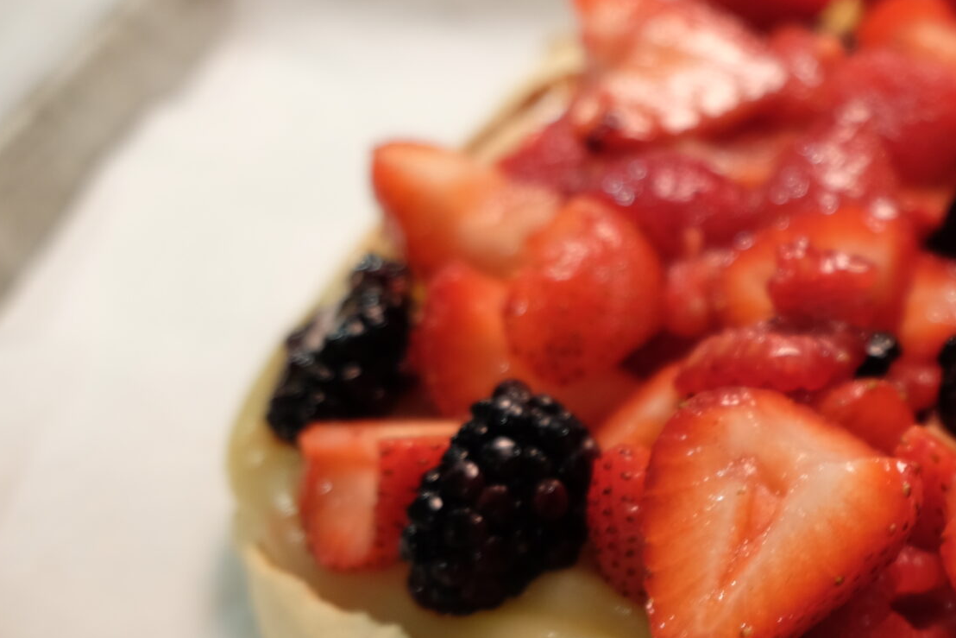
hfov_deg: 27.8
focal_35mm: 67
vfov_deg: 19.9
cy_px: 569
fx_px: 1779
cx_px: 1010
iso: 200
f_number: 2.8
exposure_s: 1/4.5
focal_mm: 19.6
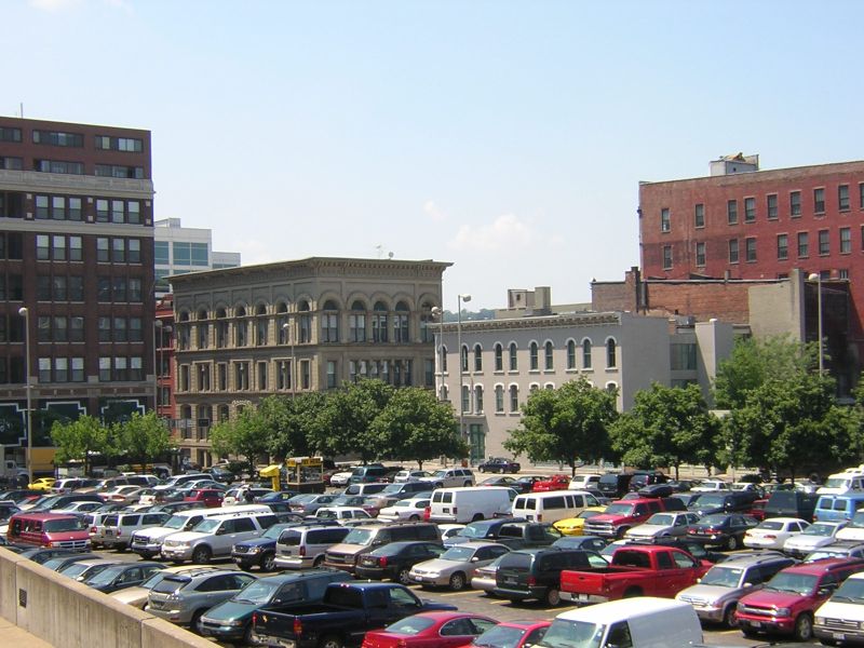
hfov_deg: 33.2
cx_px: 432
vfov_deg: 25.2
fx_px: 1448
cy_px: 324
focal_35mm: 58
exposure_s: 1/142
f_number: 6.6
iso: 100
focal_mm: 7.6
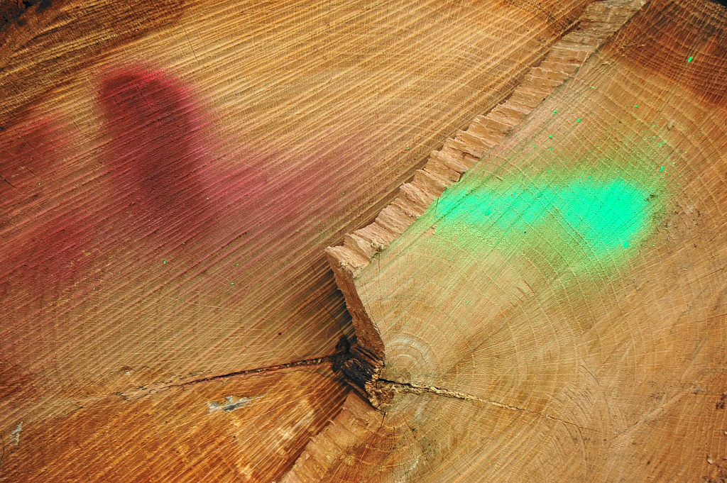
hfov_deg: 24.6
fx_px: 1665
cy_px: 242
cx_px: 364
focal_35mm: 82
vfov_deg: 16.5
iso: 200
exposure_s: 1/250
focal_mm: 55
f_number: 7.1
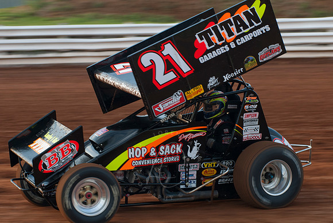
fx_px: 1111
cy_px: 112
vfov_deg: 11.4
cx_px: 166
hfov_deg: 17.0
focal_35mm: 120
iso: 250
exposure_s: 1/320
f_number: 4
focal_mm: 80
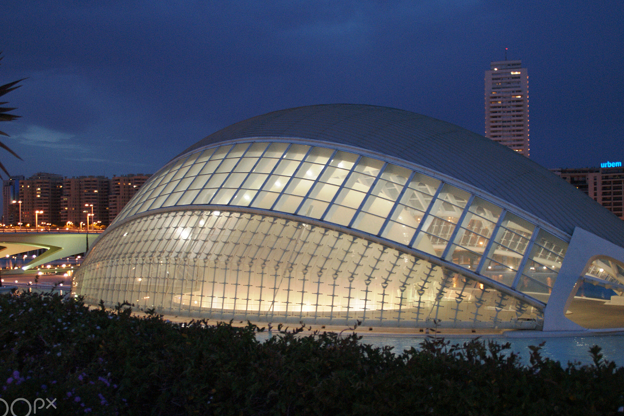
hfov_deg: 46.4
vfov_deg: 31.9
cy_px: 226
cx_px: 308
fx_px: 728
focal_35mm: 42
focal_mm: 24
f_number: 4
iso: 400
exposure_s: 1/6
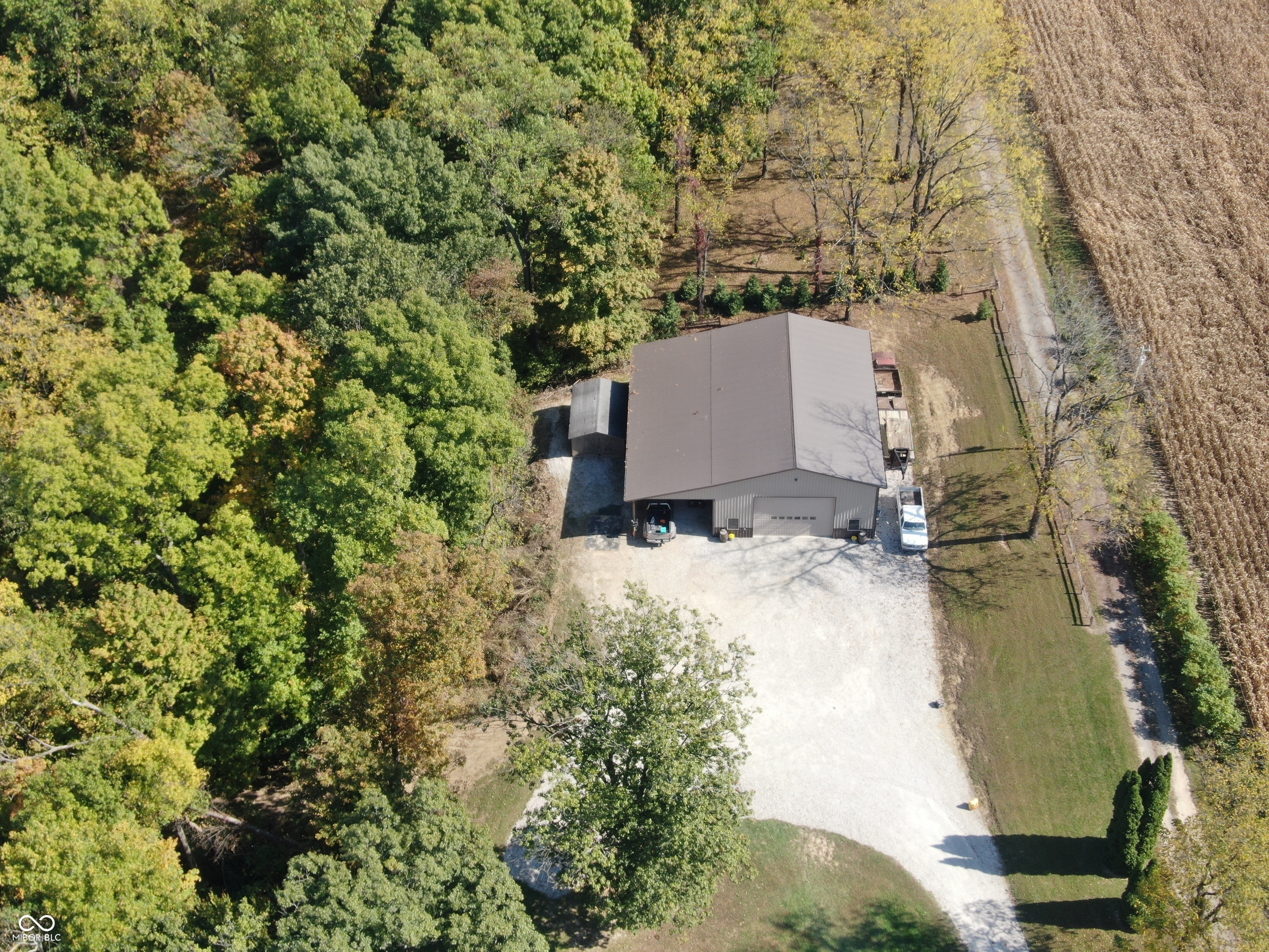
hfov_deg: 40.4
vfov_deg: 30.9
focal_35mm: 47
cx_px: 634
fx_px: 1723
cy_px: 476
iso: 100
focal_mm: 8.42
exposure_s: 1/240
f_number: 3.8
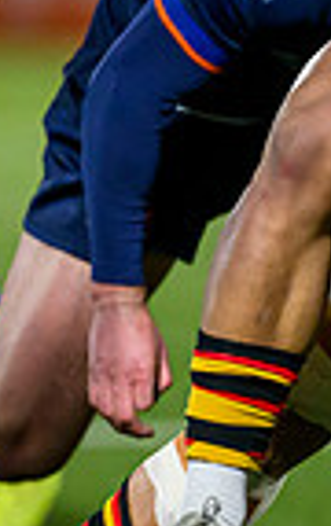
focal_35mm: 1701
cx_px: 775
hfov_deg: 0.8
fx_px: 24429
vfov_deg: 1.2
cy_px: 149
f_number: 3.2
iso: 5000
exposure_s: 1/1250
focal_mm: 400
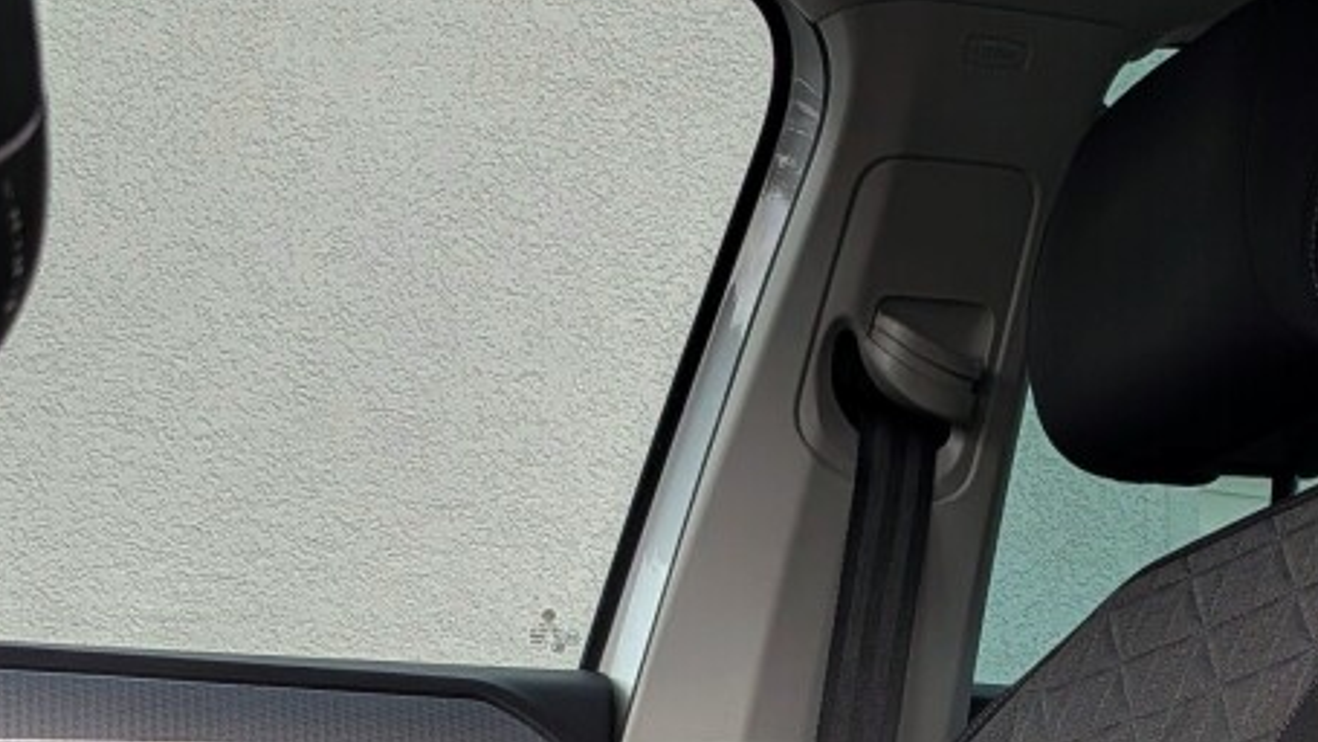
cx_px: 979
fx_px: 3215
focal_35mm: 92
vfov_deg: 13.0
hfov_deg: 23.0
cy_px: 771
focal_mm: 4.53
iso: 32
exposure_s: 1/90
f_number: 1.7
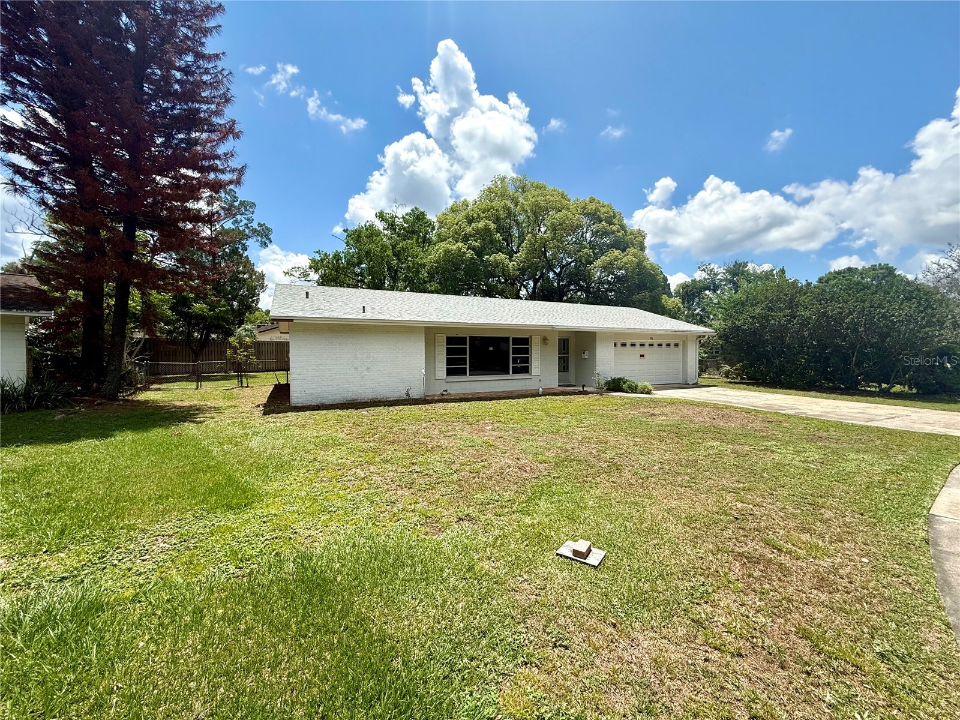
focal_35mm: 14
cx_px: 480
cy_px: 360
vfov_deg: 85.7
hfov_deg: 102.1
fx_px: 388
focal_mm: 2.22
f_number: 2.2
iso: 50
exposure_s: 1/2092
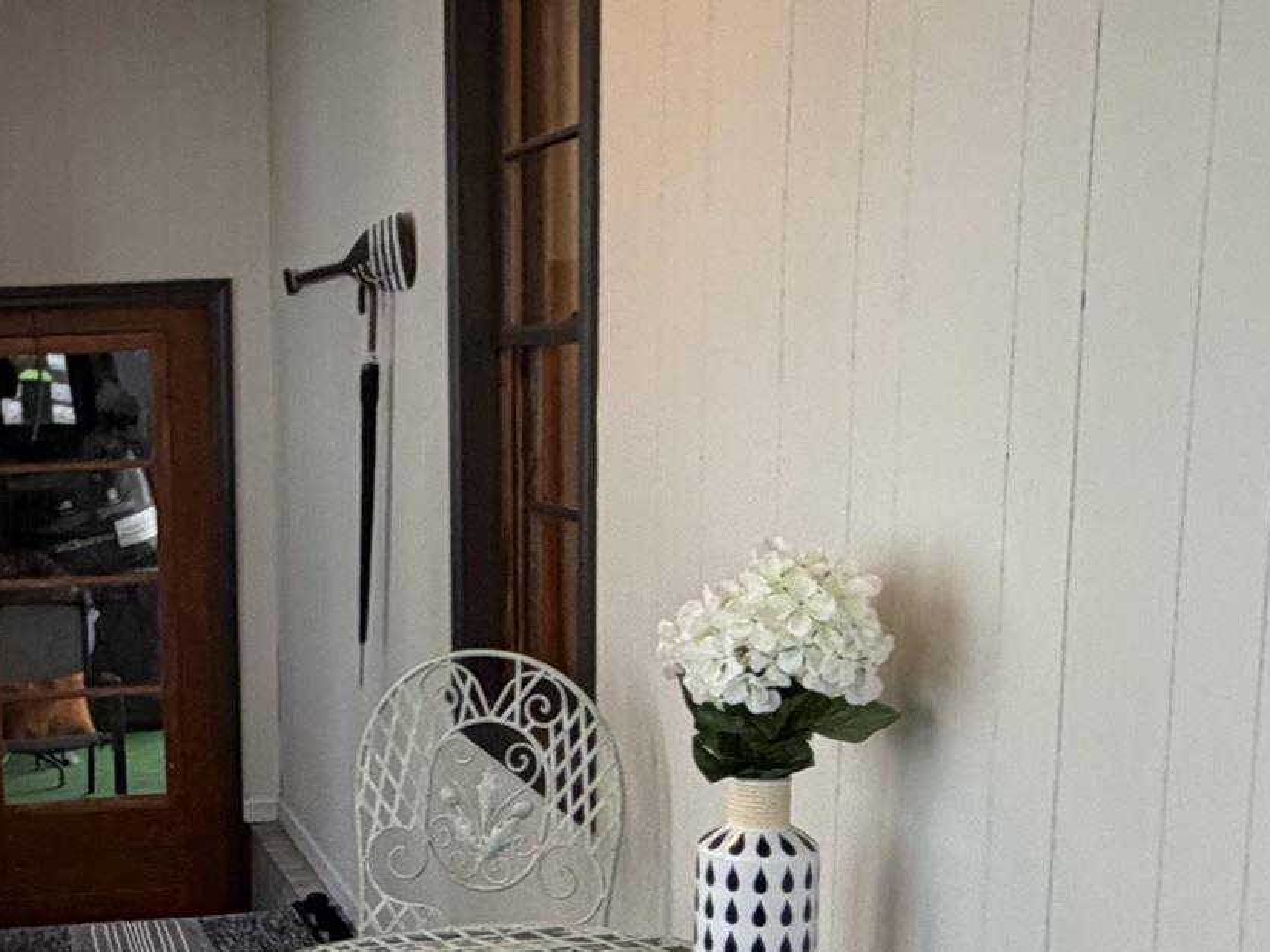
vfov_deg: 27.6
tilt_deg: -12.6
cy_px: 737
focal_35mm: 52
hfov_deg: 35.1
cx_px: 169
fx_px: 1908
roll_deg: +2.5
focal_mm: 2.22
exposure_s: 1/60
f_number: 2.2
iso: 200
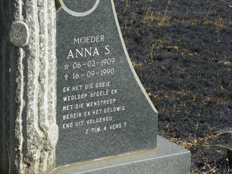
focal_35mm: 114
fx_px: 764
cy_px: 84
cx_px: 107
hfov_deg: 17.3
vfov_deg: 13.0
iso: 64
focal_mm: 18.8
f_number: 4.5
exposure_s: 1/200
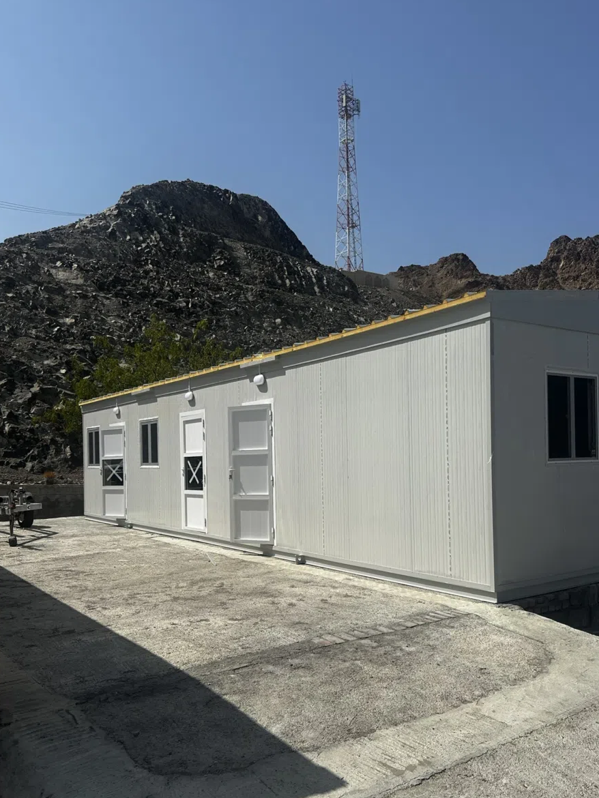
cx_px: 304
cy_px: 457
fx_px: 646
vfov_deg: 63.1
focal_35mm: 28
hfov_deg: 49.8
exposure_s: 1/10753
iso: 80
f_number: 1.78
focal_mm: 6.86
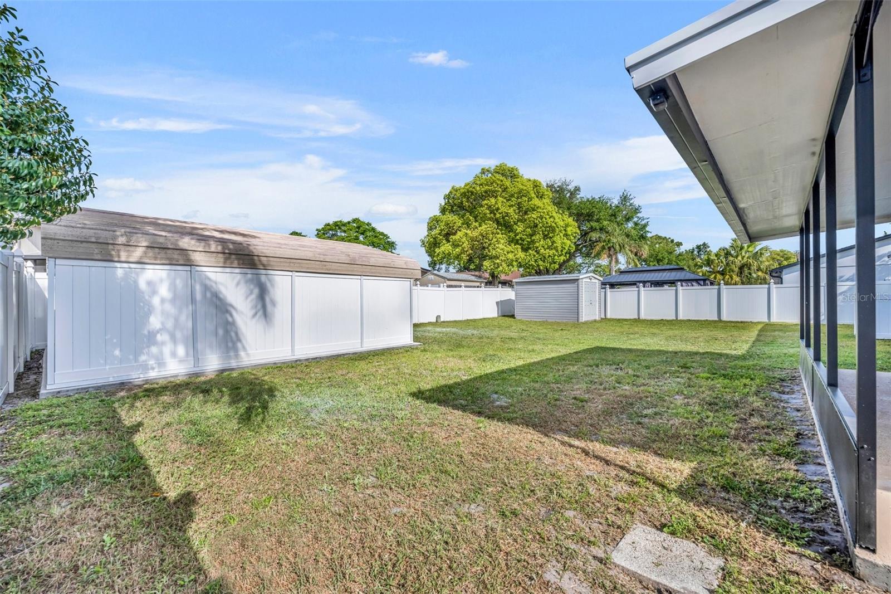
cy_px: 297
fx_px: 346
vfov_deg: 81.2
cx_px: 446
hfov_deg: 104.3
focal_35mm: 14
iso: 400
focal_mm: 14
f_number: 8
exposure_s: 1/1250
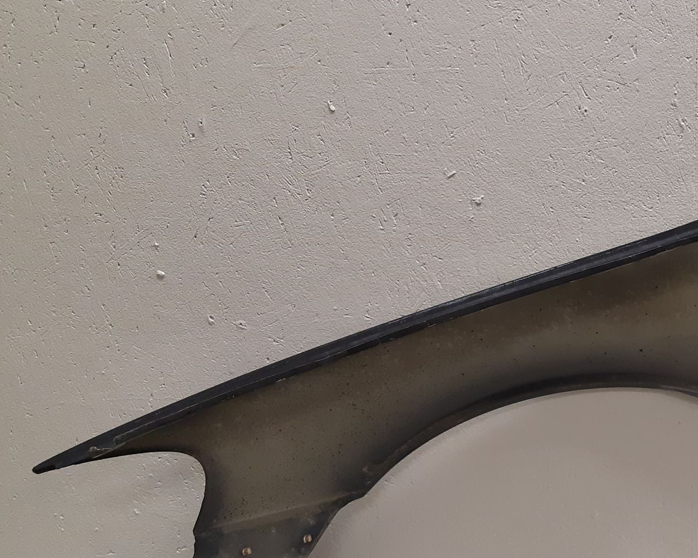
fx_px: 888
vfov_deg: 34.8
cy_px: 337
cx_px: 572
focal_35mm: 43
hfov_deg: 40.9
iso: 200
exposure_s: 1/50
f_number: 1.7
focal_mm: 3.93
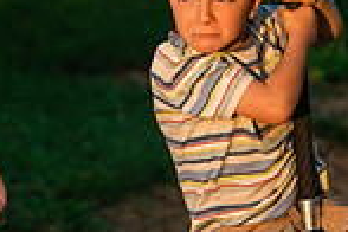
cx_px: 225
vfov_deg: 5.0
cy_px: 127
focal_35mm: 276
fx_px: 2668
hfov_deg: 7.5
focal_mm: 70
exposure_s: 1/1250
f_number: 2.8
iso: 200
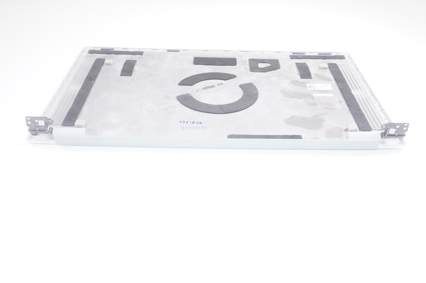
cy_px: 142
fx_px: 443
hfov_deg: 51.3
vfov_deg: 35.4
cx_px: 213
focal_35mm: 38
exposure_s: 1/160
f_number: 6.3
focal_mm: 25
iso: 640
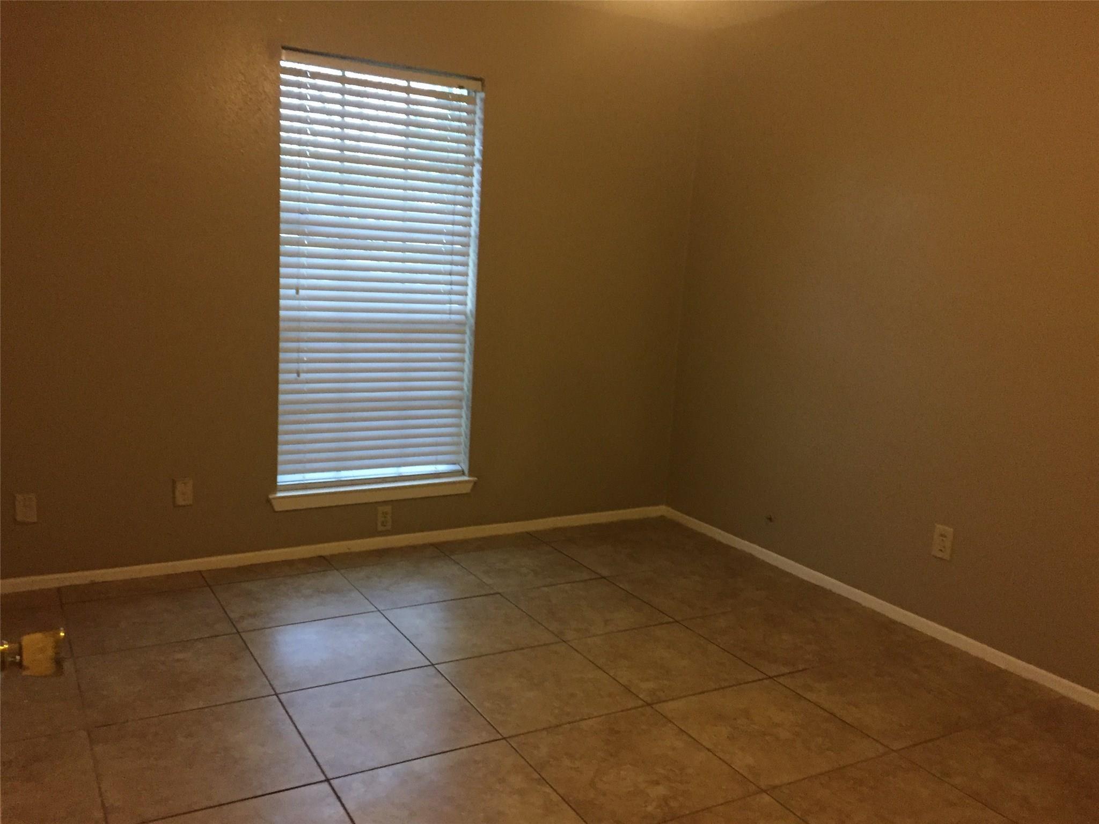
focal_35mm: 29
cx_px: 550
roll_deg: -2.1
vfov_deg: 48.2
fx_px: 921
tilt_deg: -12.9
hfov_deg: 61.7
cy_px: 412
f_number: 2.2
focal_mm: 4.15
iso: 250
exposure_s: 1/17
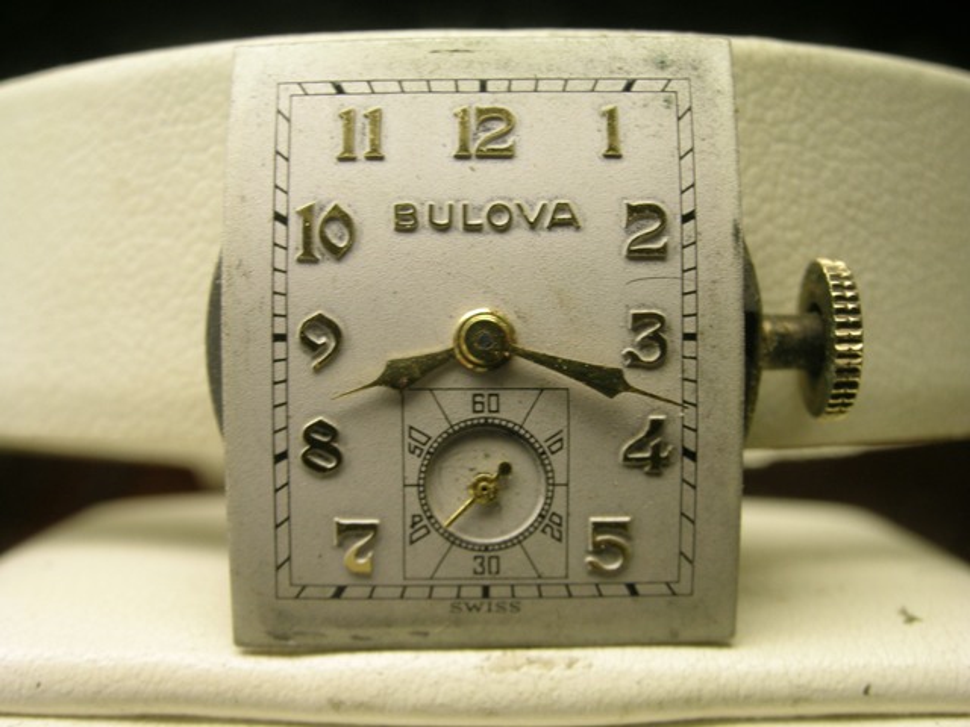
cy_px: 364
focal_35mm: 50
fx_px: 1401
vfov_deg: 29.1
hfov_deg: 38.2
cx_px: 485
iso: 50
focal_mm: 10.3
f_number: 4.8
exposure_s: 1/4
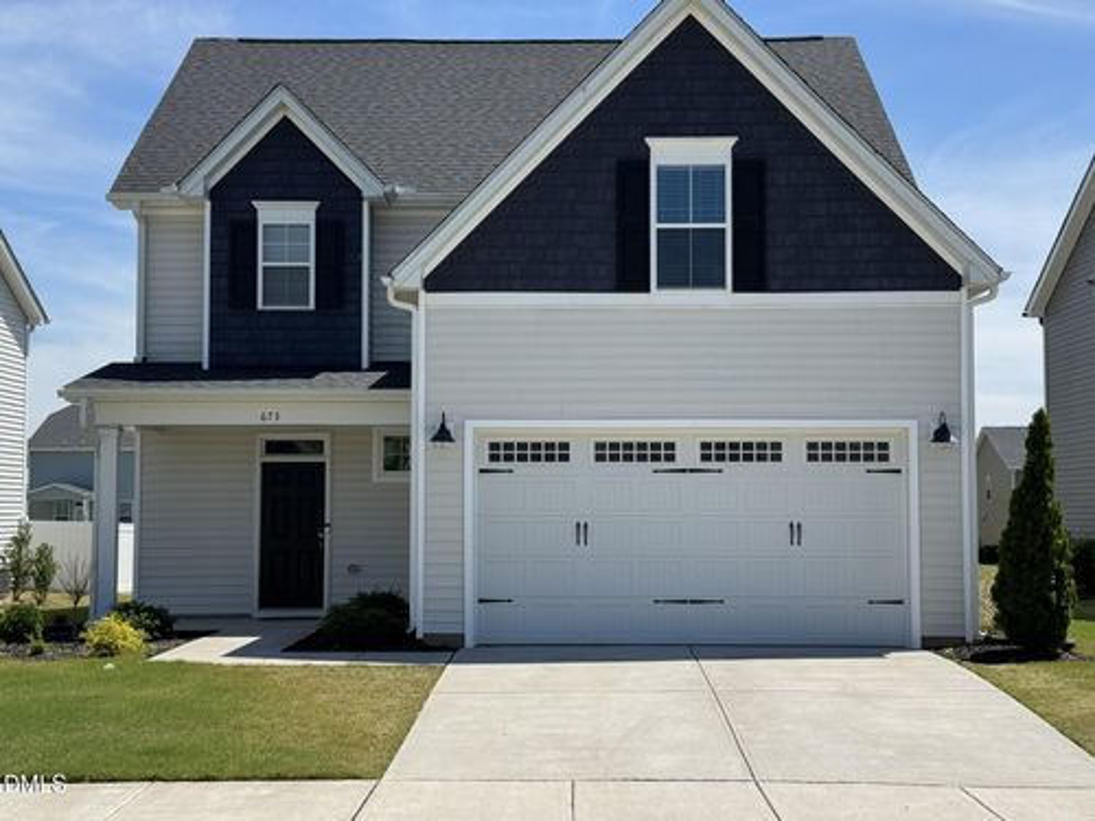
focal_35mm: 48
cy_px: 410
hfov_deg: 39.7
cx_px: 548
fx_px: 1518
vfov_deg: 30.3
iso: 64
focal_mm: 6.76
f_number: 1.78
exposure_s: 1/4608
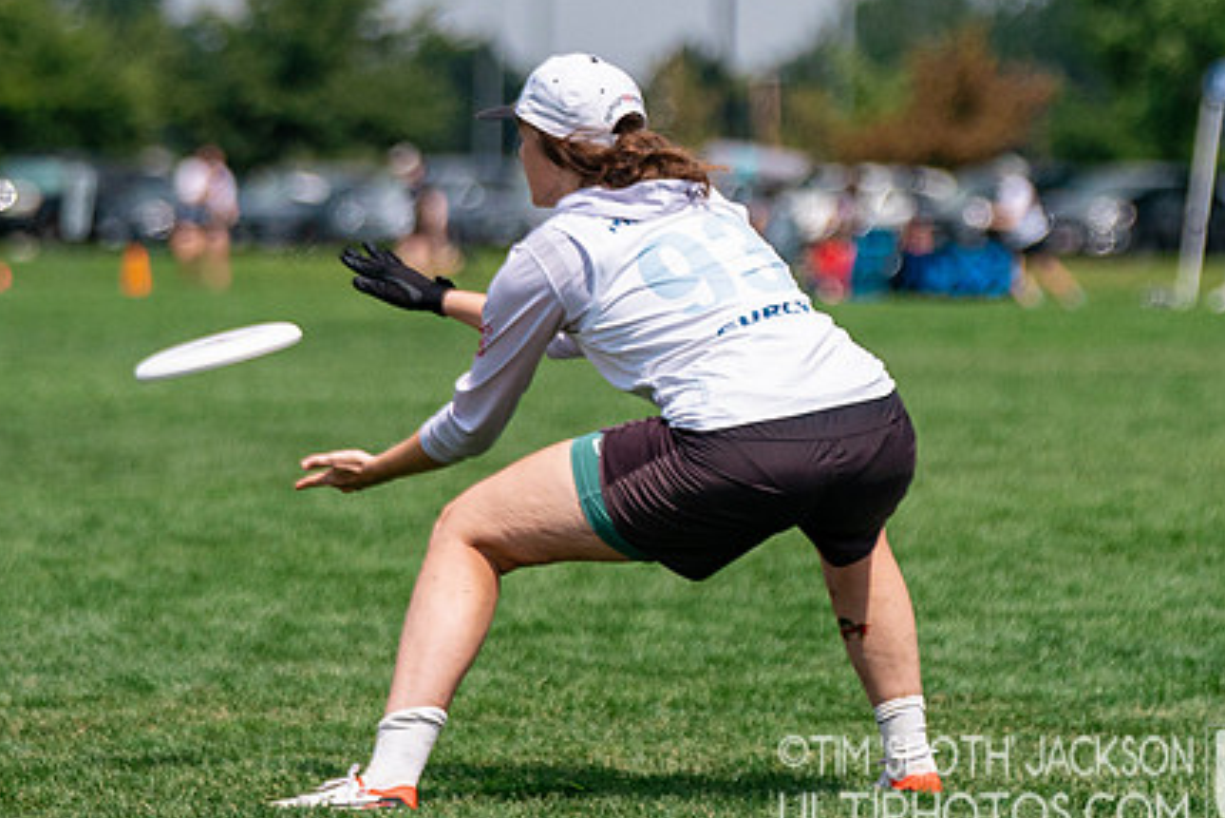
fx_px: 12492
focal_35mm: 367
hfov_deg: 5.6
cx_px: 819
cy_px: 306
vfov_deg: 3.7
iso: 640
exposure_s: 1/16000
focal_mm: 146
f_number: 2.8
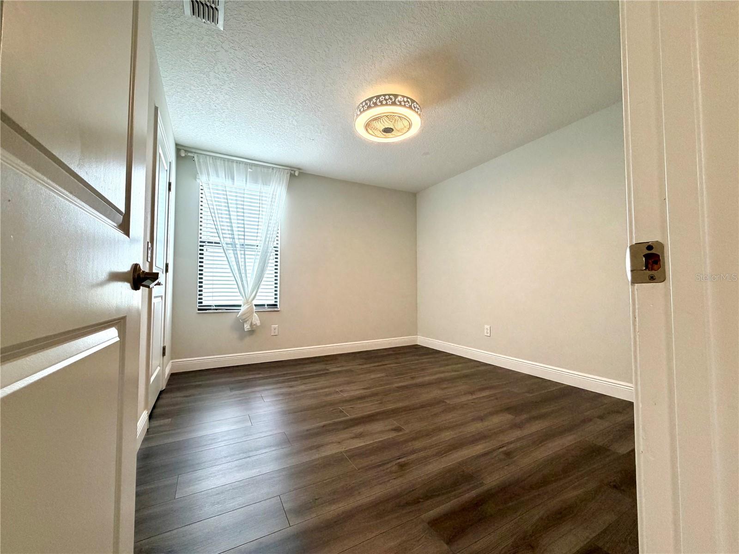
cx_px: 370
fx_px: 299
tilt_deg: +2.4
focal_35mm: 14
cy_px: 277
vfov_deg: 85.7
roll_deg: +0.1
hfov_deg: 102.1
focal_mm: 2.22
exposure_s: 1/120
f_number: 2.2
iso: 250
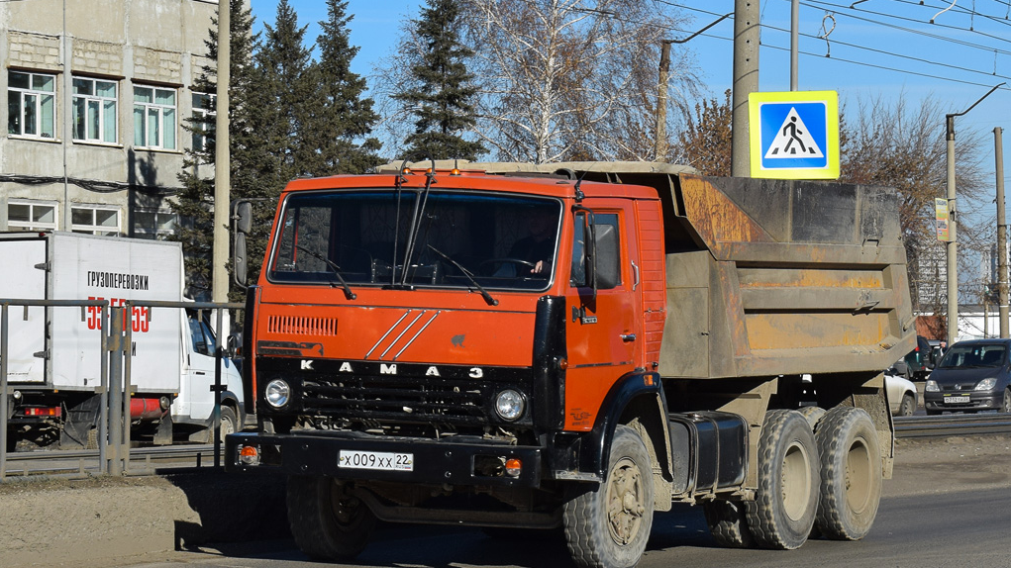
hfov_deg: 21.0
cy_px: 220
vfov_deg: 11.9
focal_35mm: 102
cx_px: 497
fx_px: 2724
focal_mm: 55
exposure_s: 1/400
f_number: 10
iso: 200
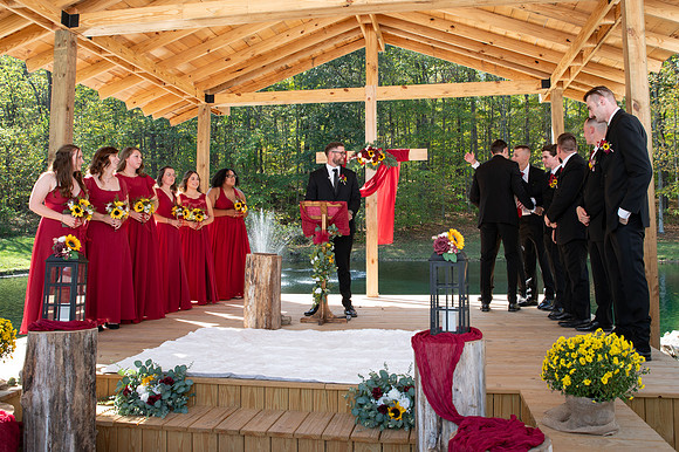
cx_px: 376
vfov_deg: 47.0
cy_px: 200
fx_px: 519
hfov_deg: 66.2
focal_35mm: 28
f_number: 5.6
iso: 320
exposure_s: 1/200
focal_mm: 24
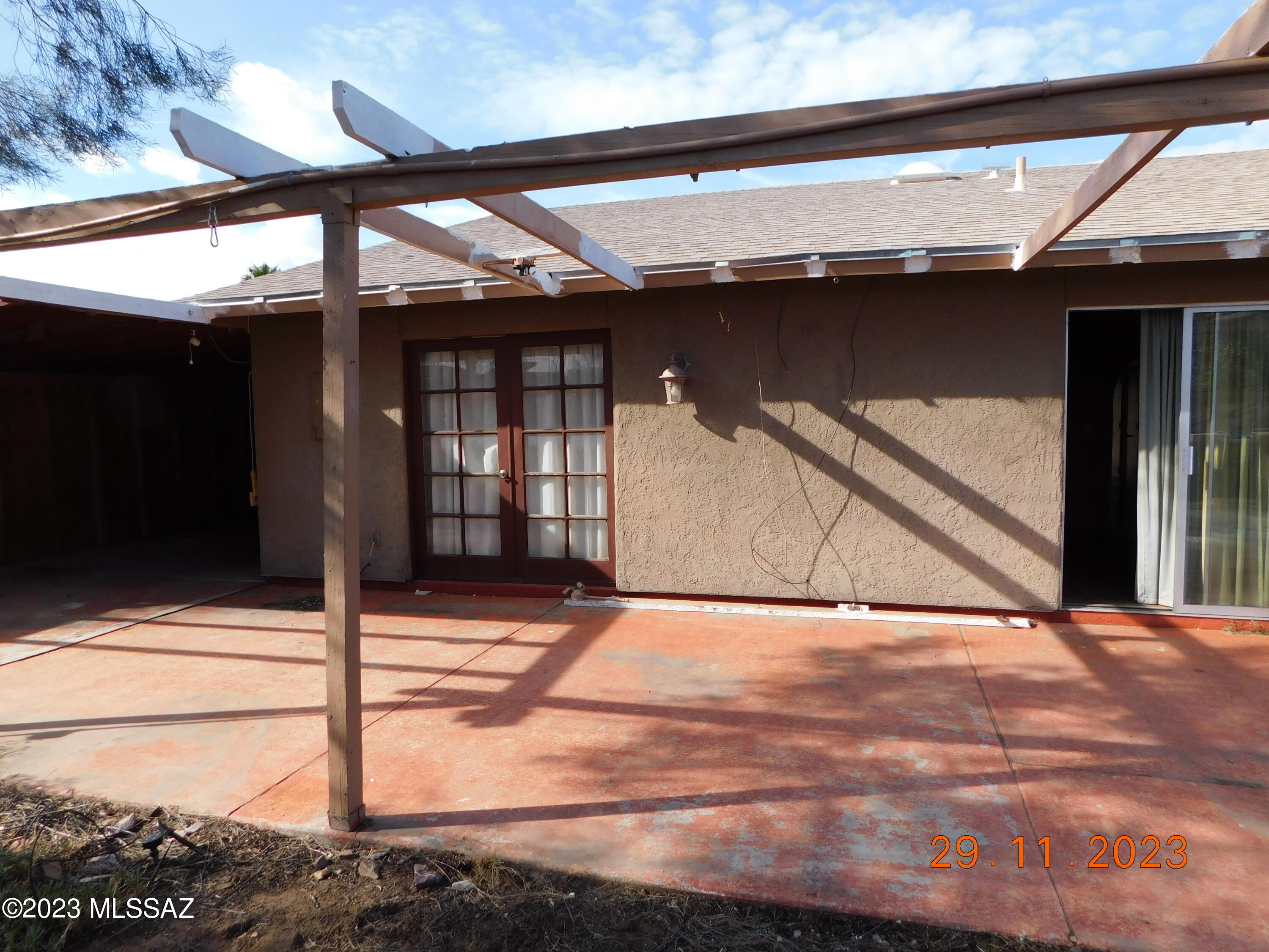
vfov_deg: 58.9
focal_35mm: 23
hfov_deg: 73.9
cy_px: 476
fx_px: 843
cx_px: 634
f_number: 3
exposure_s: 1/800
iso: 125
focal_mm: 4
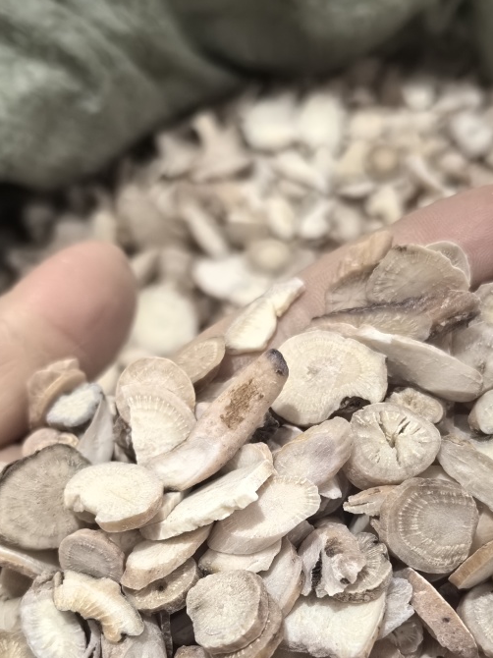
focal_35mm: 43
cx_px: 293
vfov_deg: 42.2
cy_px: 512
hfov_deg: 33.5
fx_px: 817
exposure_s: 1/100
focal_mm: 6.35
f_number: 2
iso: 800
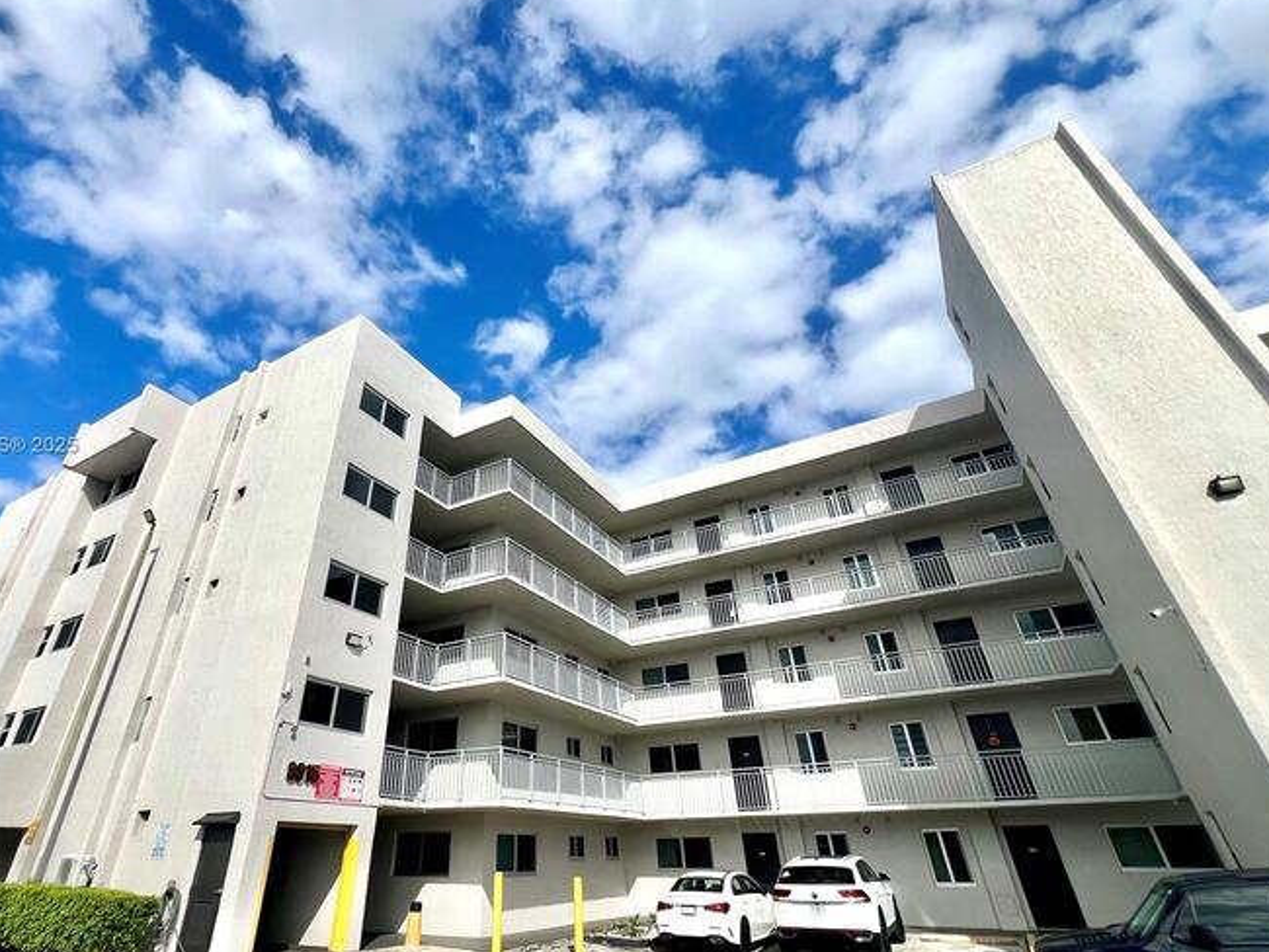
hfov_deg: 93.9
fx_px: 587
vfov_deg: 78.1
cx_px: 547
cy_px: 447
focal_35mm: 16
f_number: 1.8
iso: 32
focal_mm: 1.57
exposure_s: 1/3040
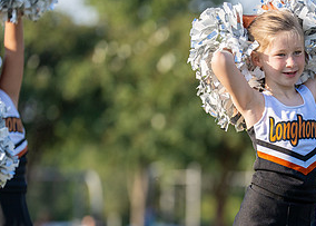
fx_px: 3196
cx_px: 301
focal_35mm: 356
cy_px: 219
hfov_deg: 5.6
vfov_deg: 4.0
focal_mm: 151
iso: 320
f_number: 2.8
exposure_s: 1/3200
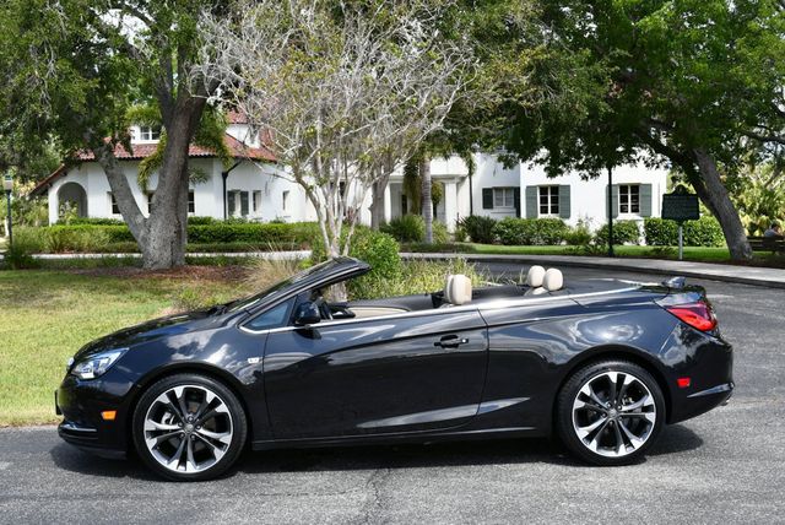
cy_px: 262
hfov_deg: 41.1
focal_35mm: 48
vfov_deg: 28.1
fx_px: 1048
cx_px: 392
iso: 200
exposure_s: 1/250
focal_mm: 24
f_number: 7.1
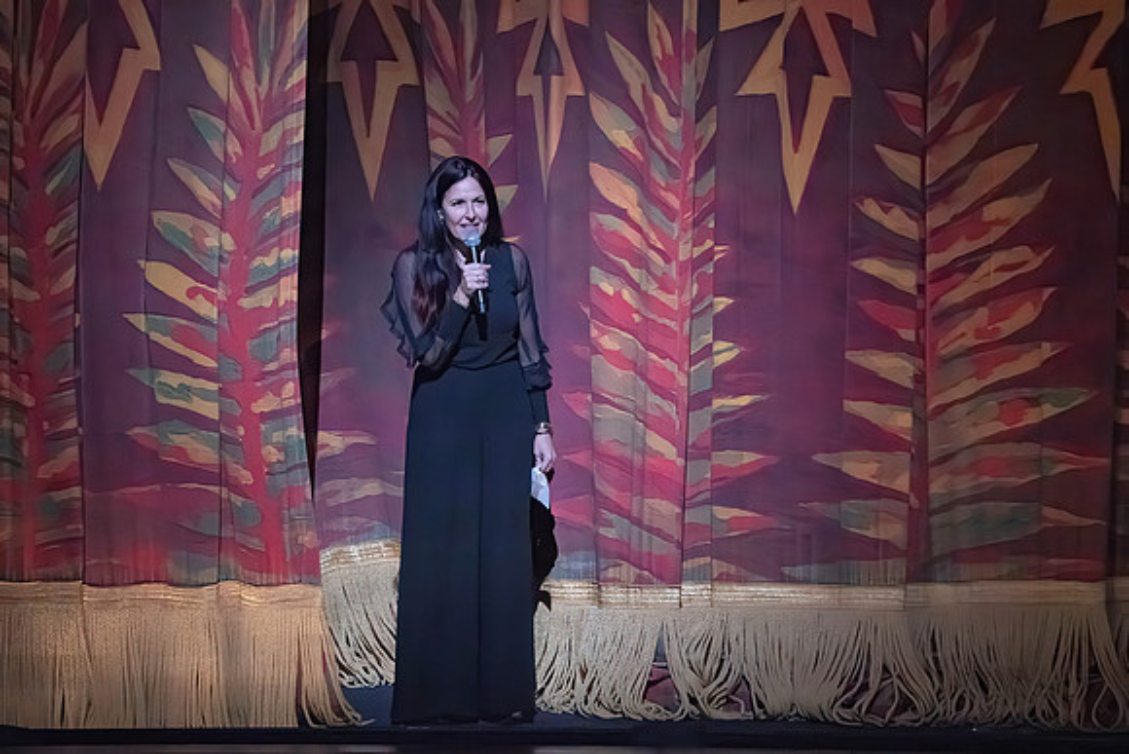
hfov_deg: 9.5
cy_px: 394
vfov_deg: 6.3
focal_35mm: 217
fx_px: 6801
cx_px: 605
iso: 16000
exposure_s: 1/400
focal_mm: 200
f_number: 11
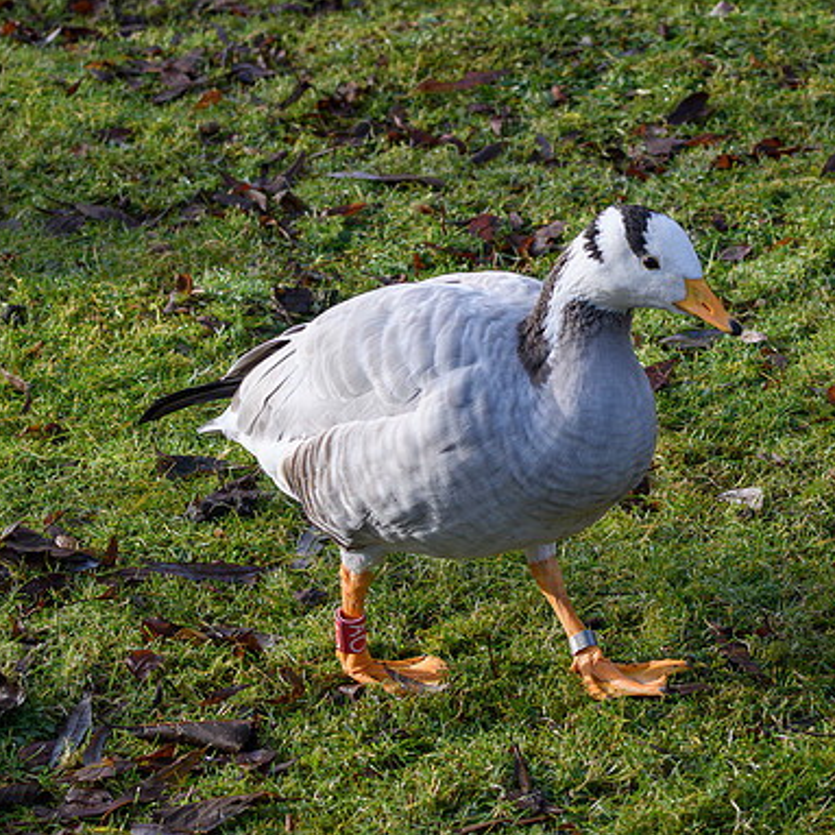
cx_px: 565
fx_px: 5840
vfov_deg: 8.2
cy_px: 366
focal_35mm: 214
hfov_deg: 8.2
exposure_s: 1/1250
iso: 1400
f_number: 8
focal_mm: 98
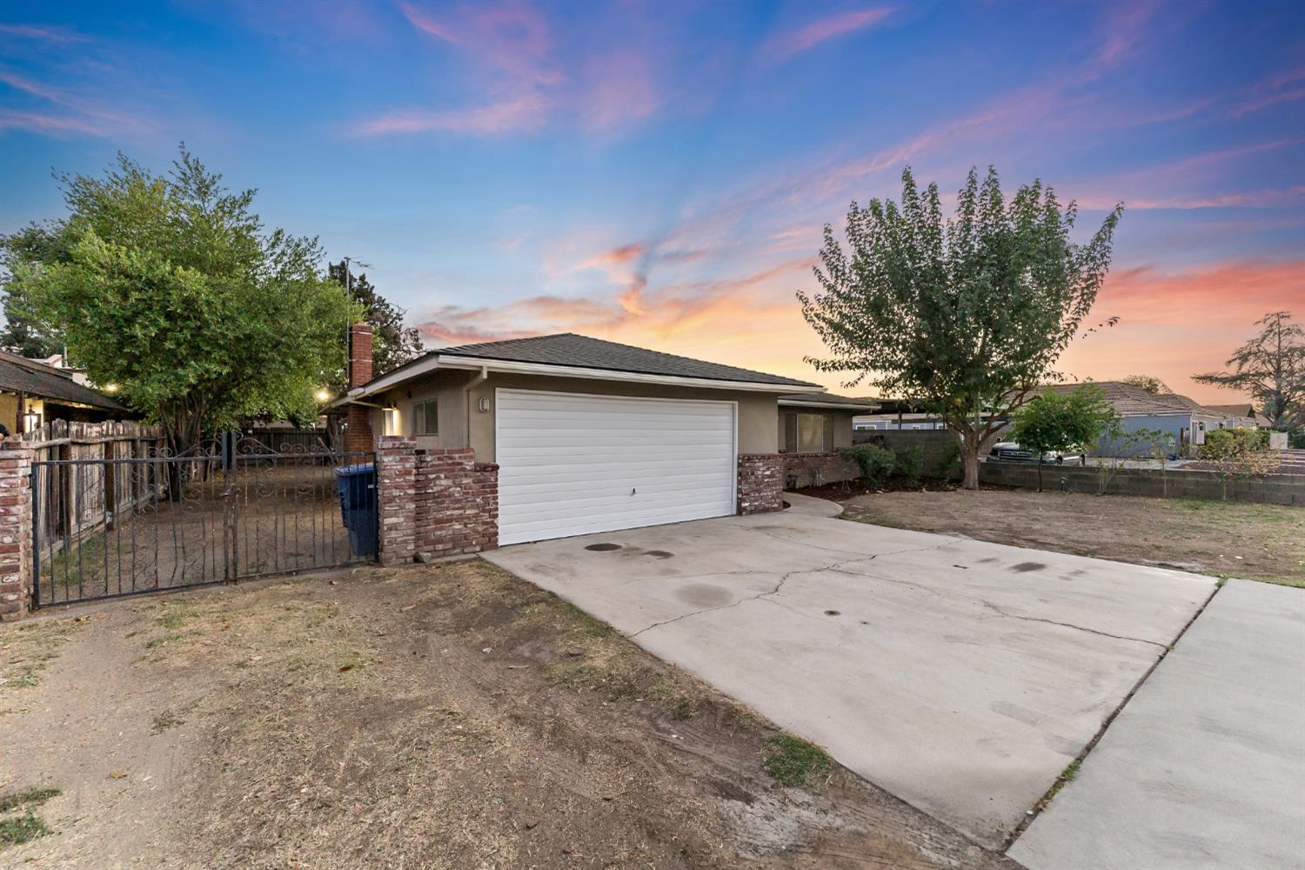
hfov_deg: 104.3
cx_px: 652
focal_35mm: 14
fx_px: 507
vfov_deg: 81.2
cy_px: 435
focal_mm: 14
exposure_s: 1/160
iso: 1250
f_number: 3.2
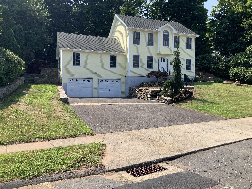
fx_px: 211
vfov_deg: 48.2
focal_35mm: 29
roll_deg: -0.9
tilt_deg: -0.9
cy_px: 94
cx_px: 126
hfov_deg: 61.7
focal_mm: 3
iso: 16
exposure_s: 1/1279
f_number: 1.8
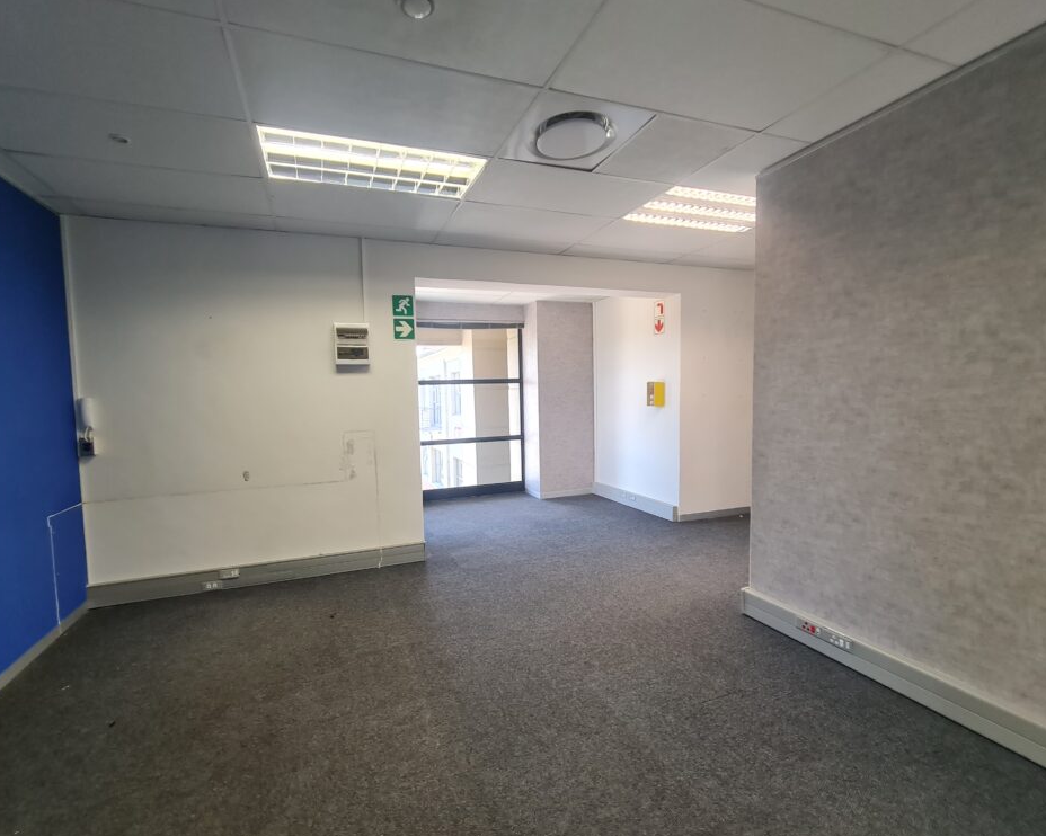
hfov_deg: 100.4
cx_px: 475
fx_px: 433
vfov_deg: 87.9
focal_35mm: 14
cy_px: 428
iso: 160
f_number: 2.2
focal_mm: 2.2
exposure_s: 1/50
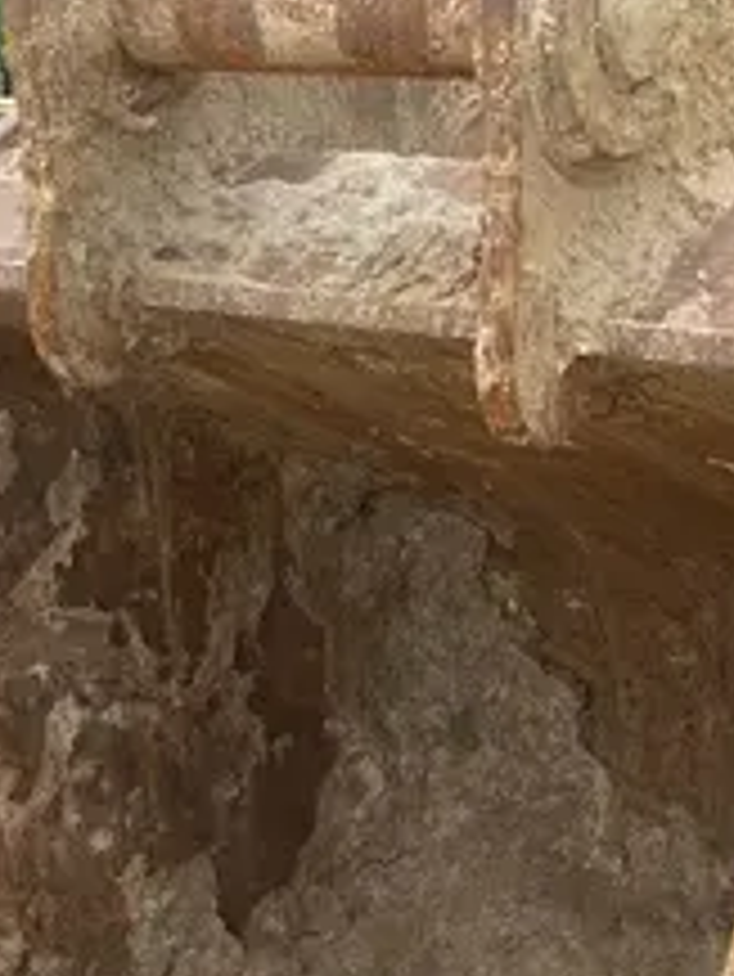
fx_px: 2486
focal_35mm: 88
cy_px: 1104
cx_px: 351
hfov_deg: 16.8
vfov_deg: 21.0
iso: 50
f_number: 1.6
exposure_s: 1/1075
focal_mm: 5.1
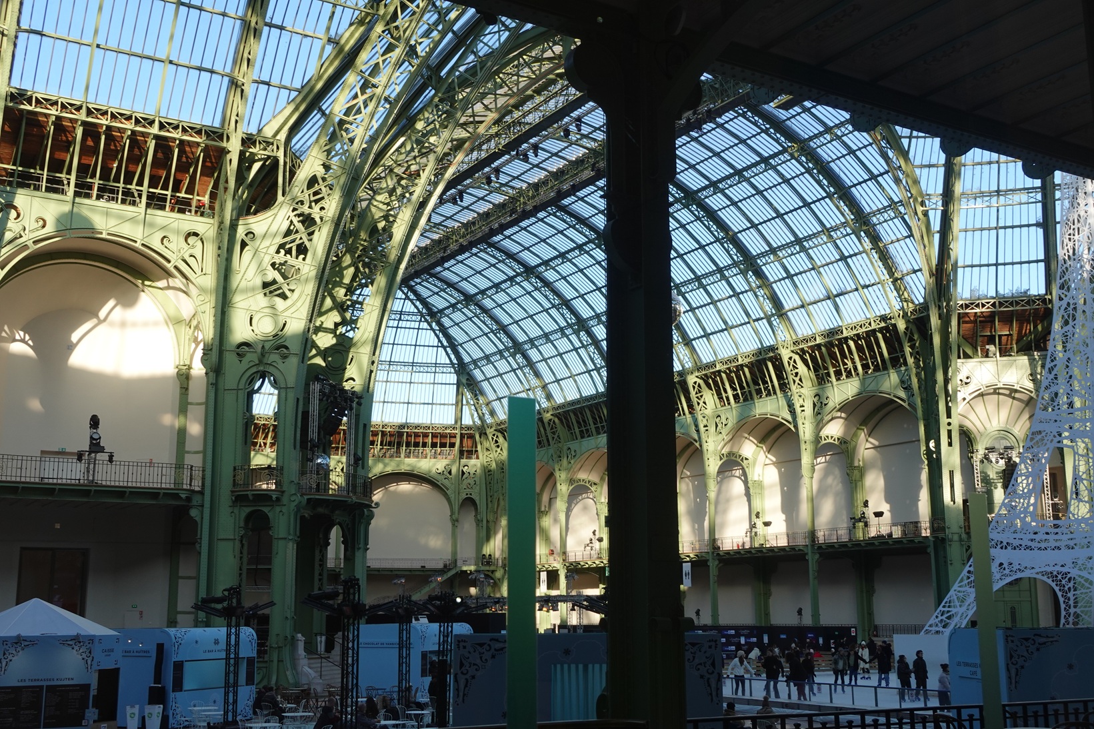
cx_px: 547
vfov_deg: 32.6
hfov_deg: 47.4
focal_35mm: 41
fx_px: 1246
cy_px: 364
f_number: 5.6
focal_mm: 14.9
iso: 125
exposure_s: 1/125
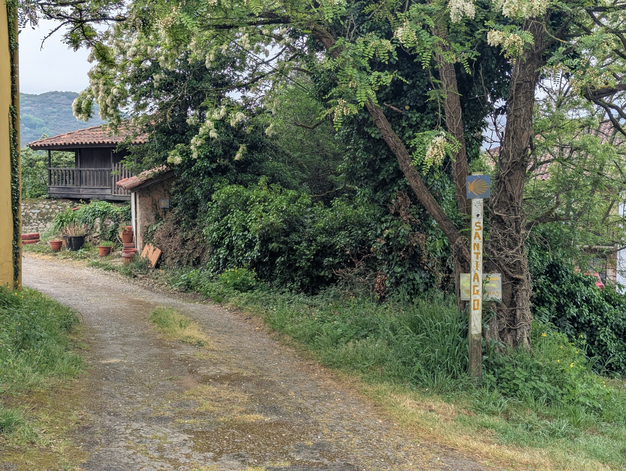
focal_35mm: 48
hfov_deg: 39.6
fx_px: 869
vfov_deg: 30.3
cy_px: 236
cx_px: 313
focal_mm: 6.81
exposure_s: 1/745
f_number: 1.85
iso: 45
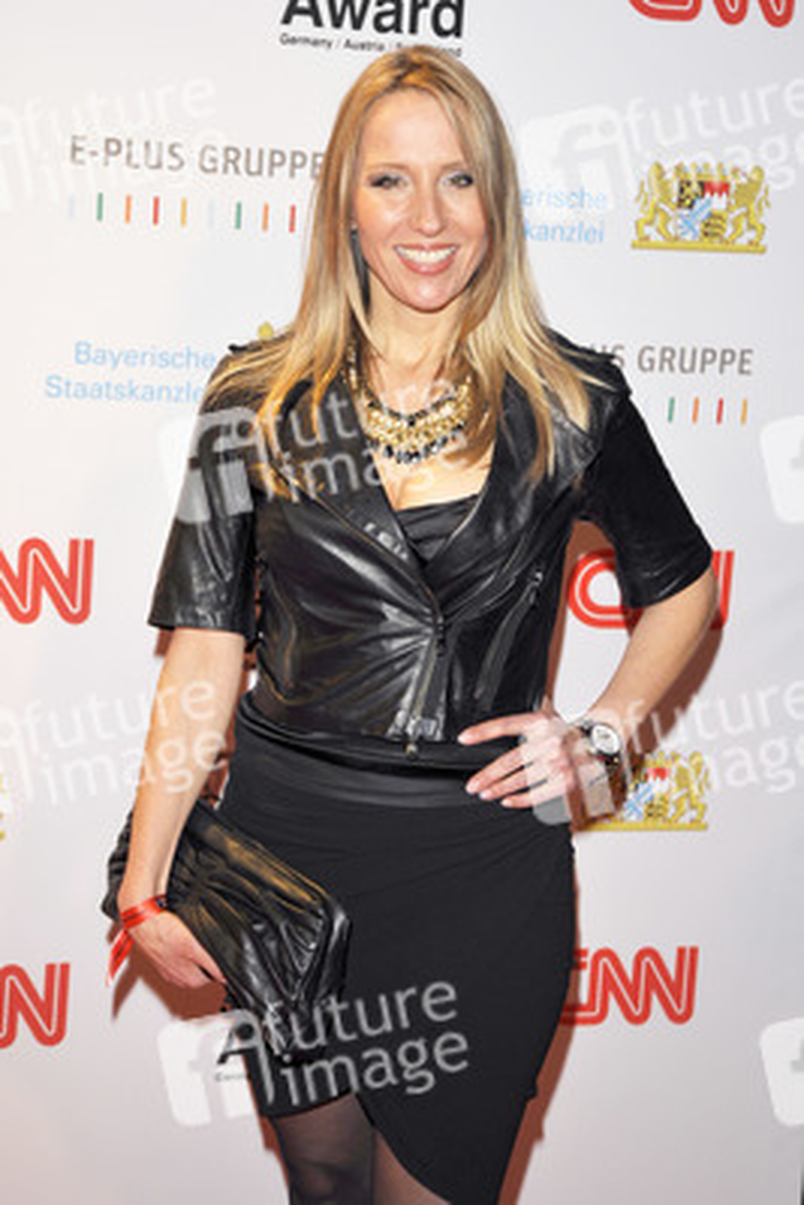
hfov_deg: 19.5
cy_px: 602
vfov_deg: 28.8
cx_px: 402
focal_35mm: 70
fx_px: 2343
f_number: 6.3
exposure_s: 1/250
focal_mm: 70
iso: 800
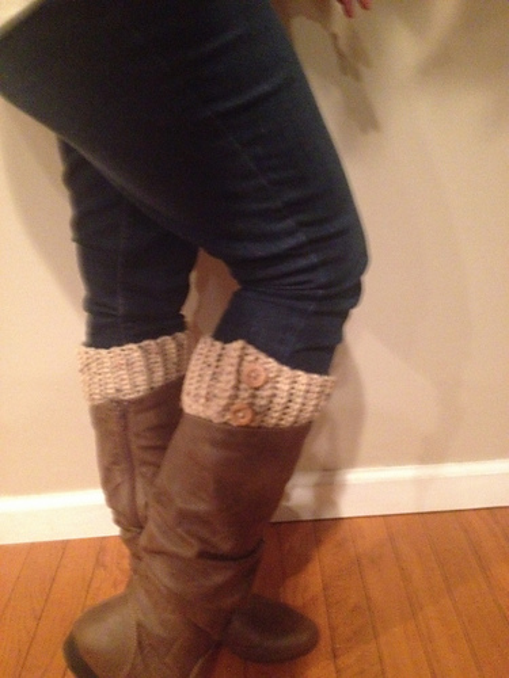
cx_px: 254
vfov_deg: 52.6
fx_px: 686
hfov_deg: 40.7
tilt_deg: -23.3
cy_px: 339
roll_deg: +2.2
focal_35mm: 35
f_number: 2.4
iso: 800
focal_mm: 4.28
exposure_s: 1/15
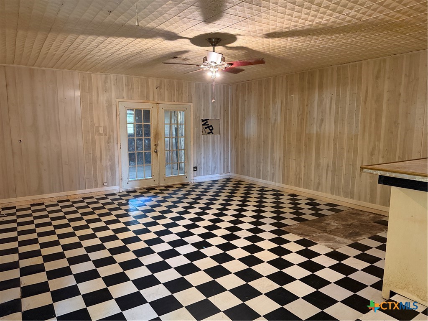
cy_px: 160
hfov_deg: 71.6
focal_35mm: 24
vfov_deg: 56.8
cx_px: 214
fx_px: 297
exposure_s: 1/42
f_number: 1.78
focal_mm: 6.76
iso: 800
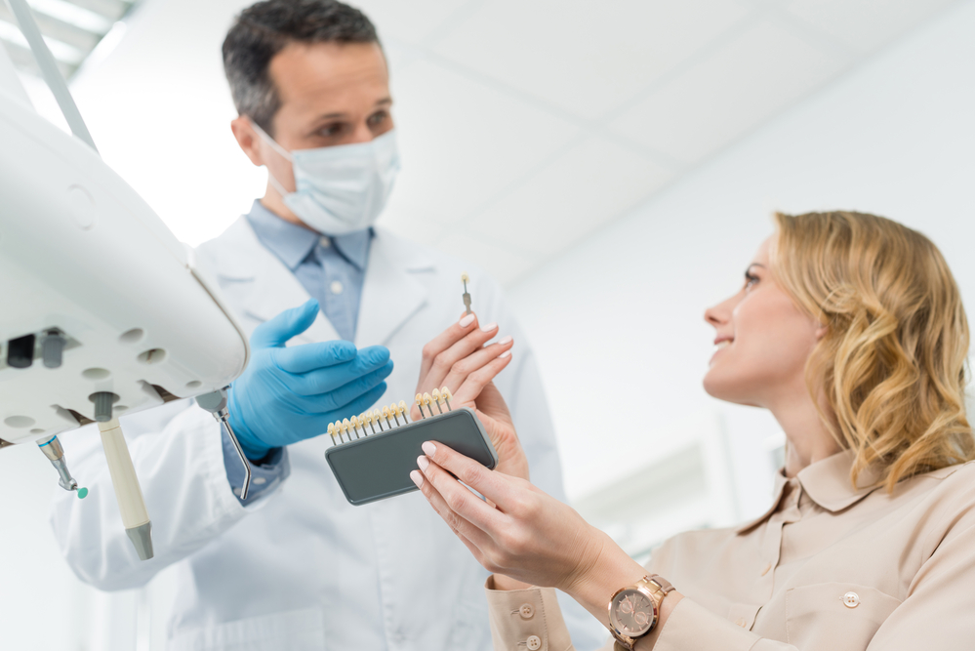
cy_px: 326
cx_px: 488
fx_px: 1355
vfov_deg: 27.0
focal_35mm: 50
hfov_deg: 39.6
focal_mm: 50
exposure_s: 1/200
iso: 80
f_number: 3.5
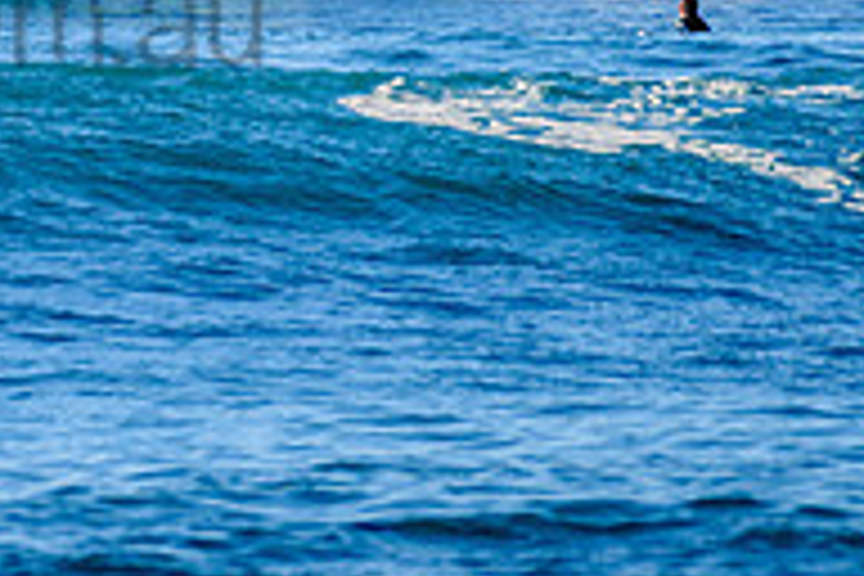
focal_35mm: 1854
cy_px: -167
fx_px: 44493
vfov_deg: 0.7
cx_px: 84
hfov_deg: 1.1
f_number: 5.6
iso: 250
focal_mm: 500
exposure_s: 1/2000
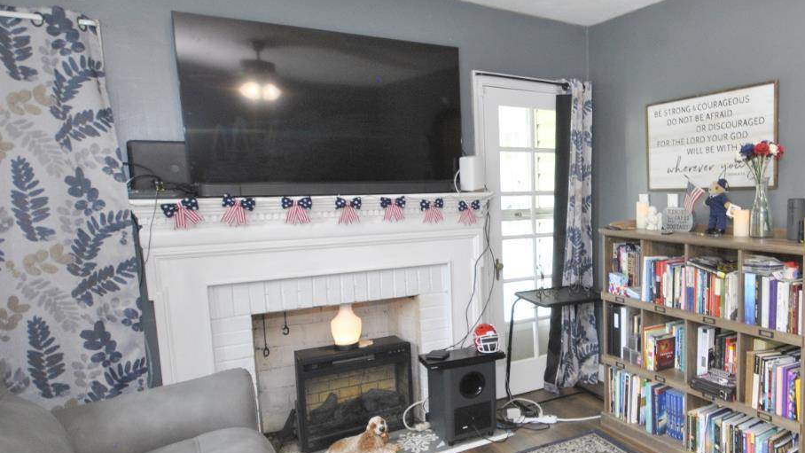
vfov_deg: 44.3
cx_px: 580
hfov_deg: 68.3
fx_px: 555
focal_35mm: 26
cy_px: 258
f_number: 4
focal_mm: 10
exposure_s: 1/30
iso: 400
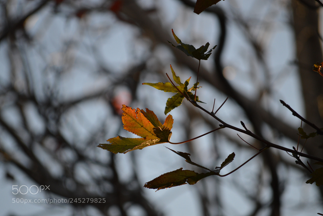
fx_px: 2710
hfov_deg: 6.8
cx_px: 162
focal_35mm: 302
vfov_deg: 4.6
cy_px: 108
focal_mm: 200
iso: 400
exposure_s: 1/800
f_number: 5.6
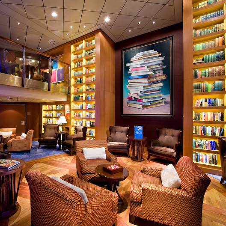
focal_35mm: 18
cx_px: 82
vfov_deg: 80.7
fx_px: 133
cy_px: 113
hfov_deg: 79.0
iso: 200
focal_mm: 14
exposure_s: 4
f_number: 11
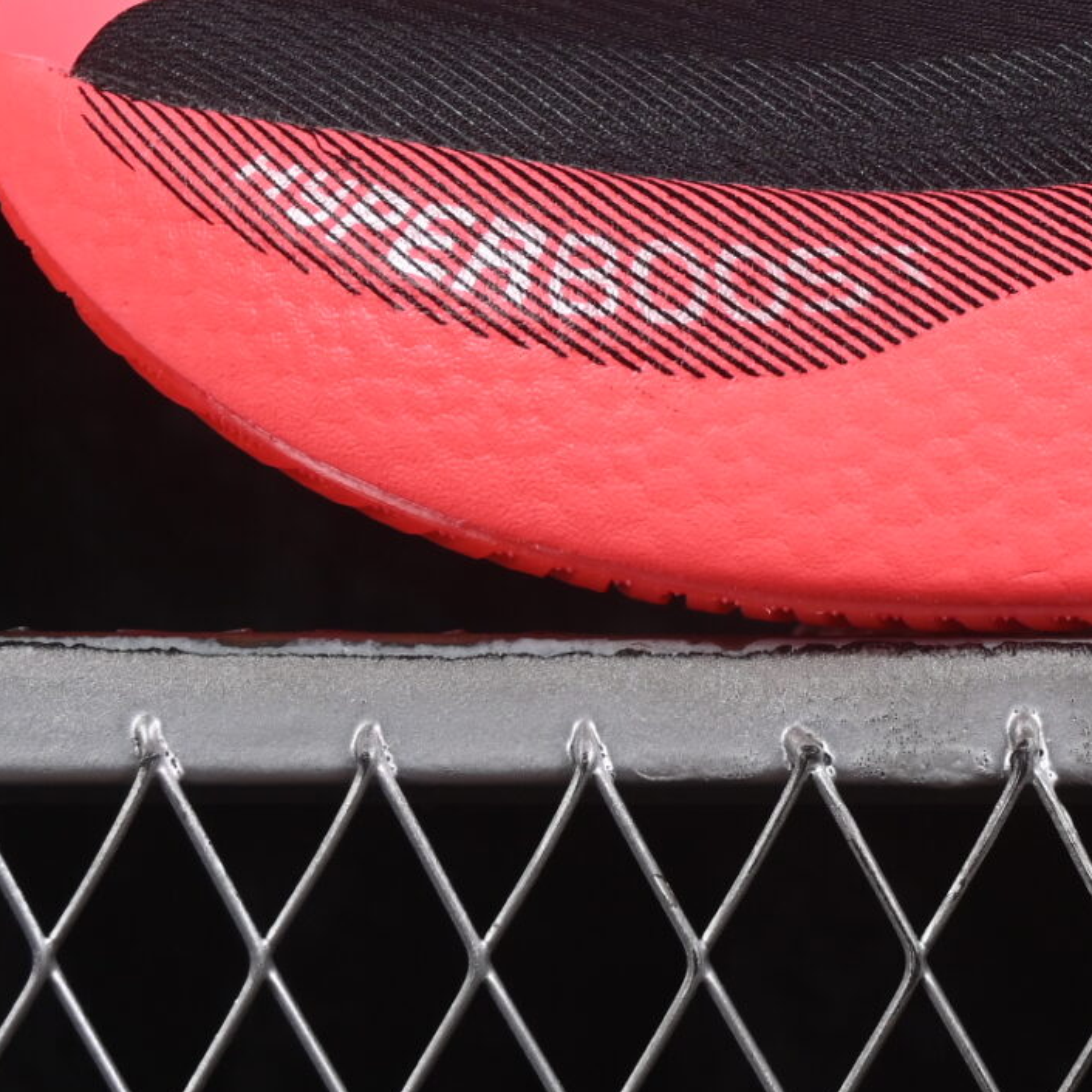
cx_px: 1355
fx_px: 8244
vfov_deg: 7.5
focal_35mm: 231
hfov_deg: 7.5
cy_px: -179
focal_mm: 50
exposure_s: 1/80
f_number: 8
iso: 160
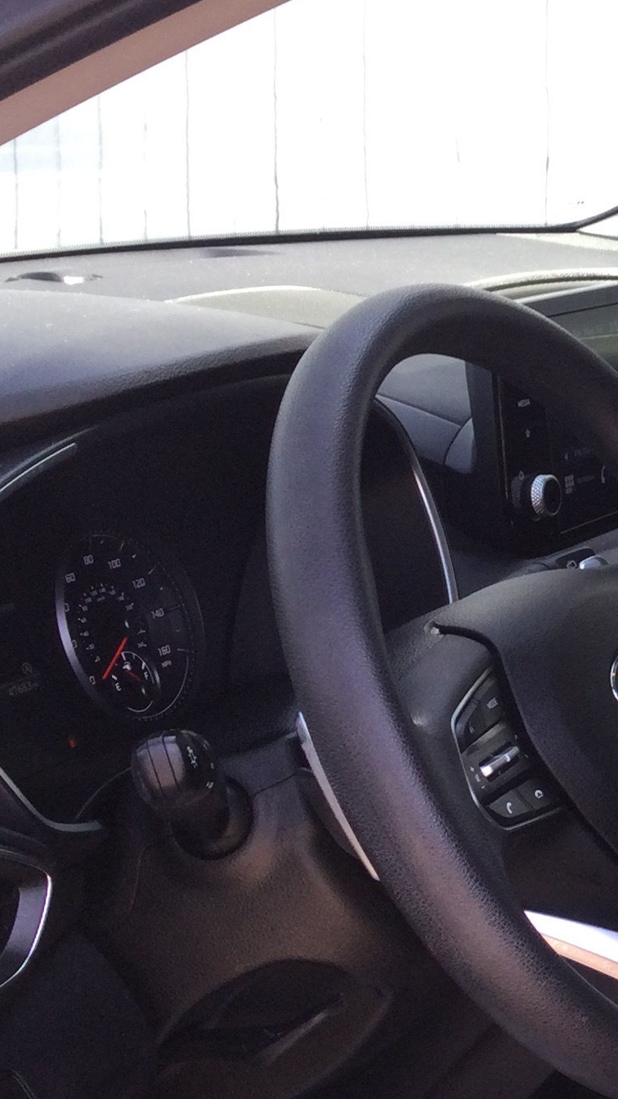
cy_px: 588
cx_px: 1142
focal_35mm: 82
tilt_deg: -11.4
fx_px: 2389
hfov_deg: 13.2
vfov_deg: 25.9
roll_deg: -3.3
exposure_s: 1/60
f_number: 2.4
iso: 25
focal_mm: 3.3
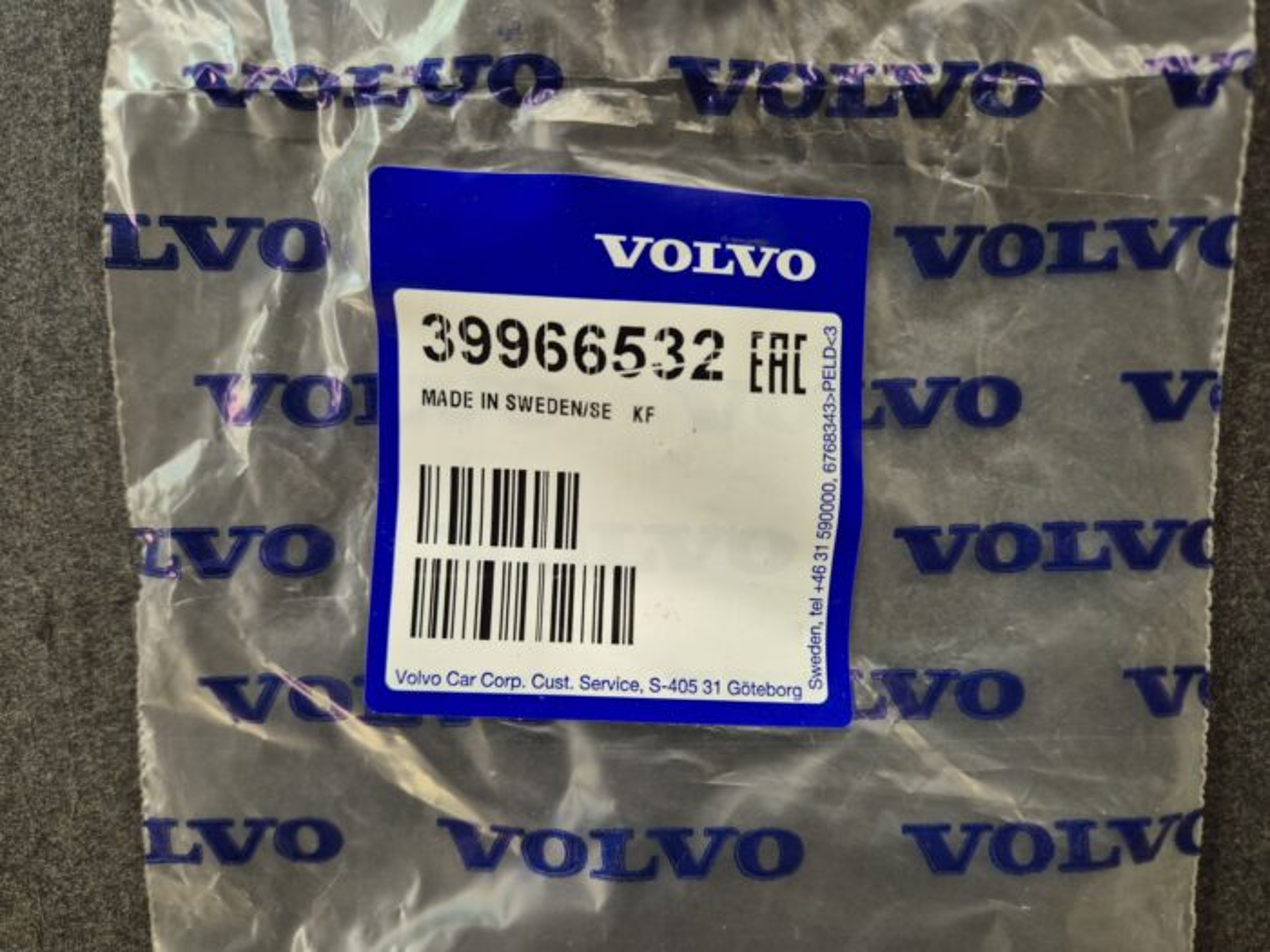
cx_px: 635
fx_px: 844
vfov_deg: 58.9
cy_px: 476
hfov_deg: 73.9
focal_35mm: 23
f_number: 1.8
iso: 640
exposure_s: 1/100
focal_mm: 5.4
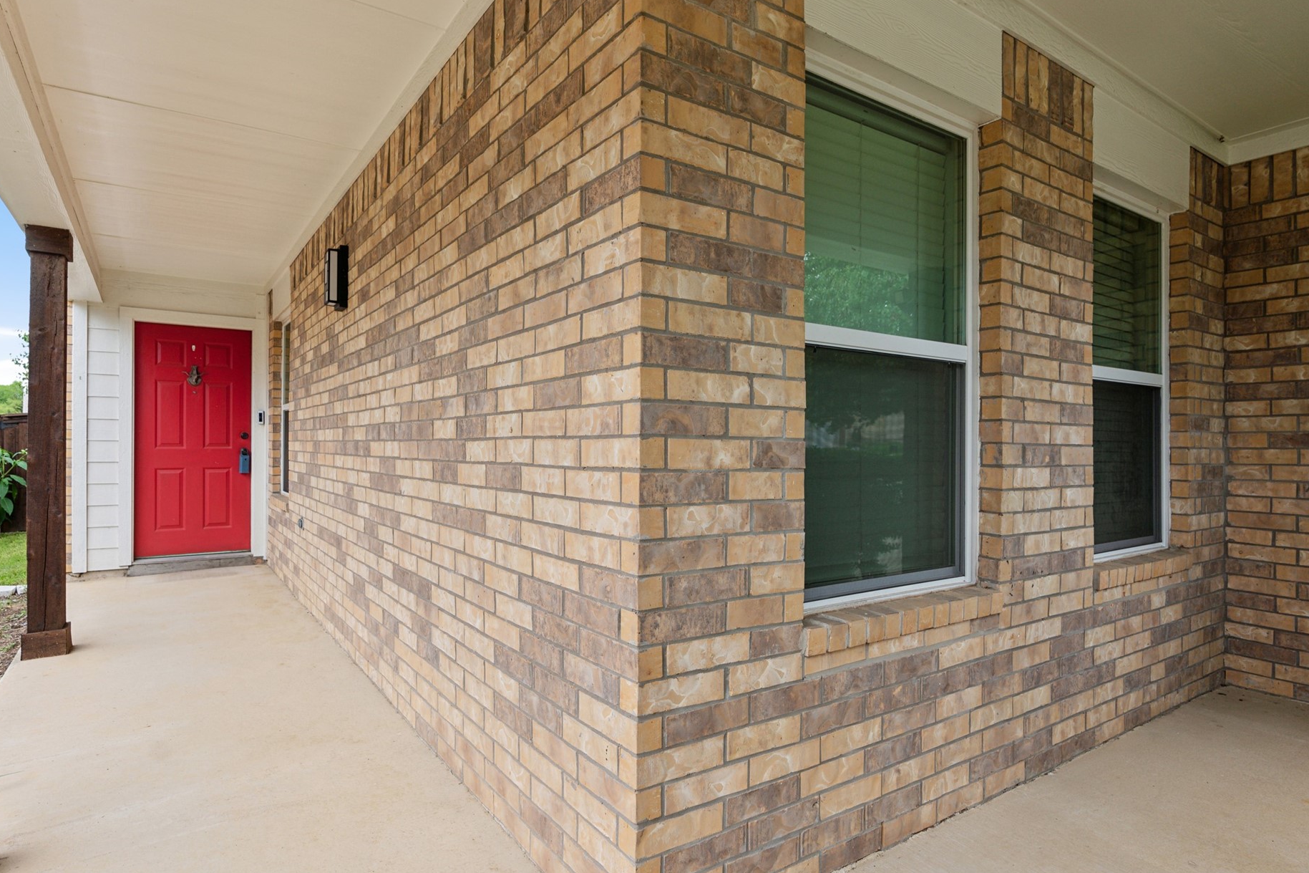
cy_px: 453
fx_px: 691
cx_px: 620
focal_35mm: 19
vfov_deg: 64.5
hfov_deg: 86.8
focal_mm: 16
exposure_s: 1/200
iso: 200
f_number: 6.3
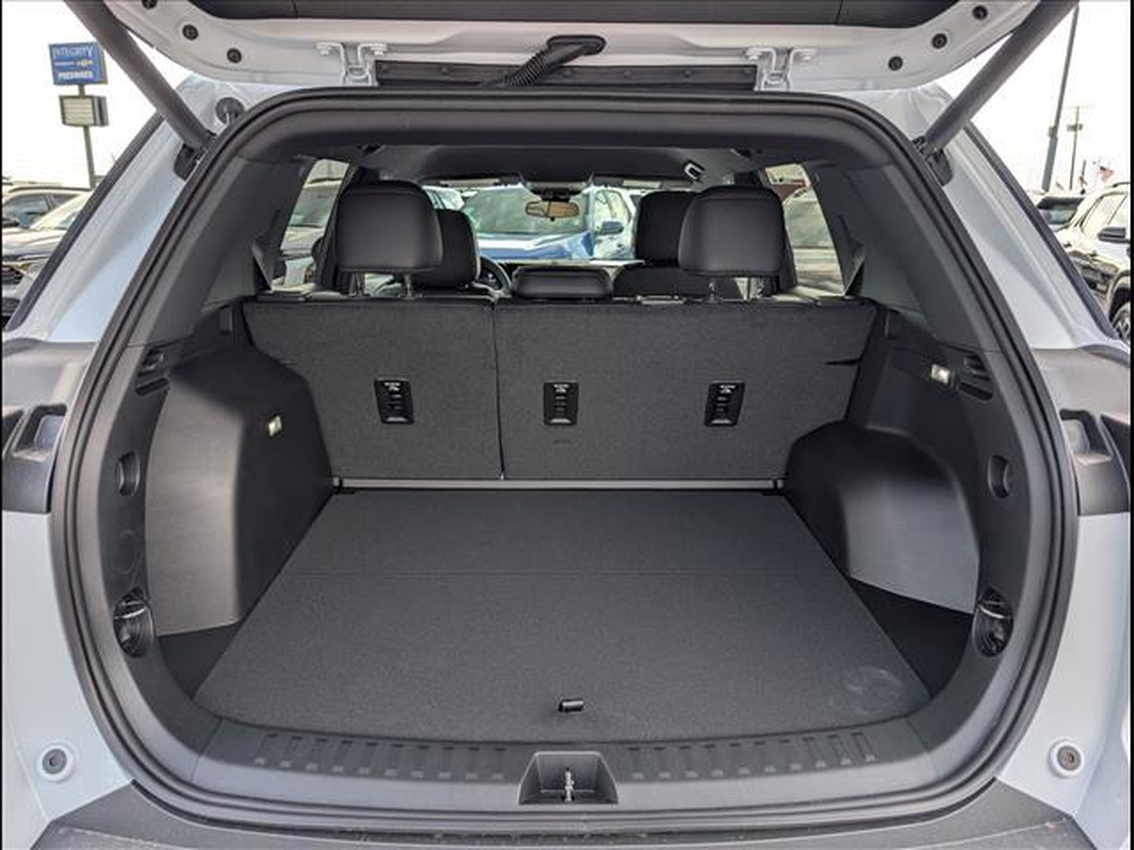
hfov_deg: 71.6
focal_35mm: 24
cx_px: 567
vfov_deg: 56.8
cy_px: 425
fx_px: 786
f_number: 1.68
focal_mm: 6.9
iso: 21
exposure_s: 1/278
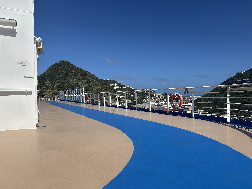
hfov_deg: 67.3
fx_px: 189
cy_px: 94
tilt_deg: -0.5
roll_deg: +0.0
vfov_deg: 53.1
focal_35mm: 26
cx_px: 126
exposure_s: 1/8696
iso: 50
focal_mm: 5.7
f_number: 1.5
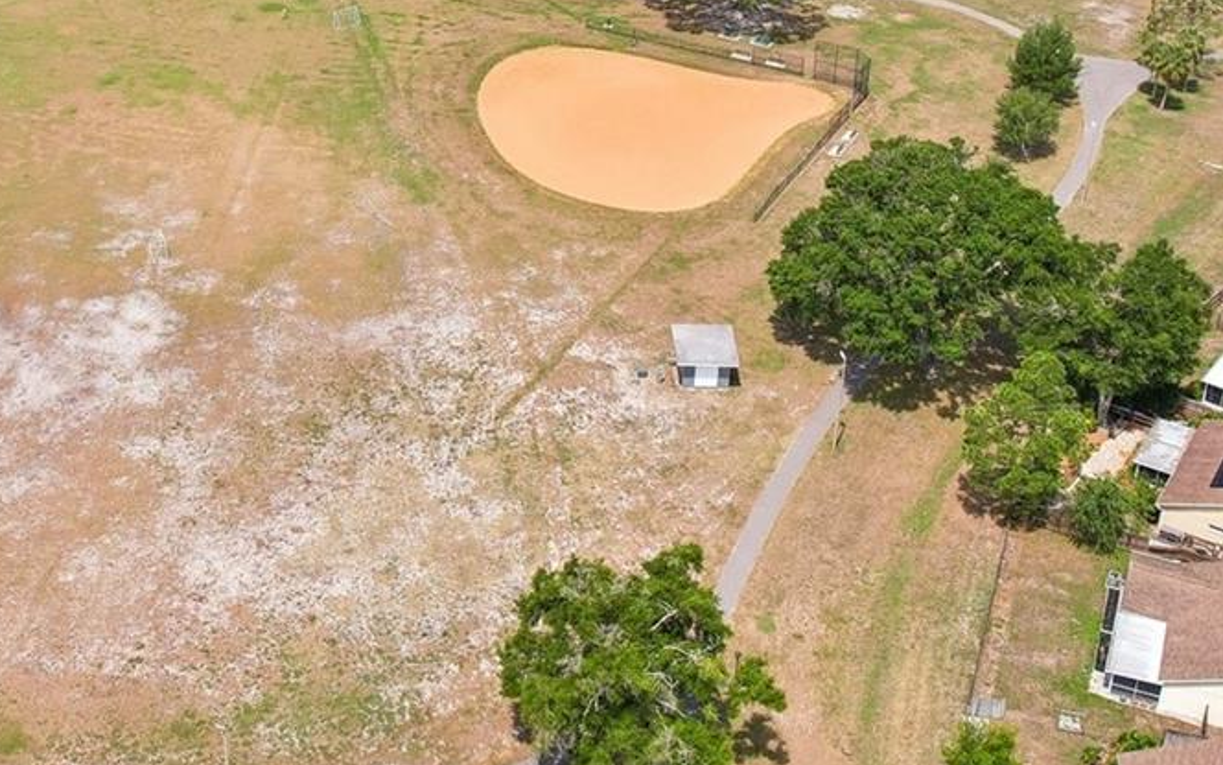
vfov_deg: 23.0
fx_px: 1800
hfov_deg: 37.2
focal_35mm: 54
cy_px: -6
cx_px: 429
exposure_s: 1/1600
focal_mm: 8.4
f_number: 2.8
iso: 110
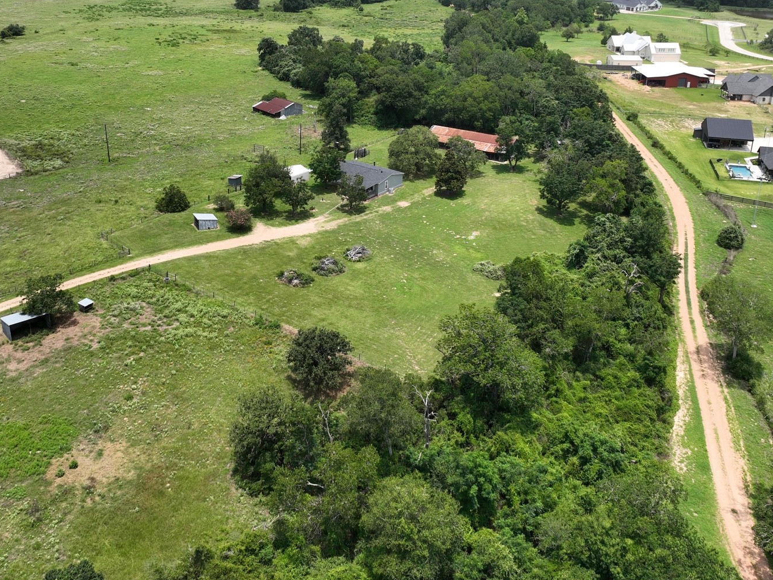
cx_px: 354
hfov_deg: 51.3
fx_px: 804
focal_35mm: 36
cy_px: 186
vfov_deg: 39.1
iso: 100
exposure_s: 1/1600
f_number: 2.8
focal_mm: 12.29
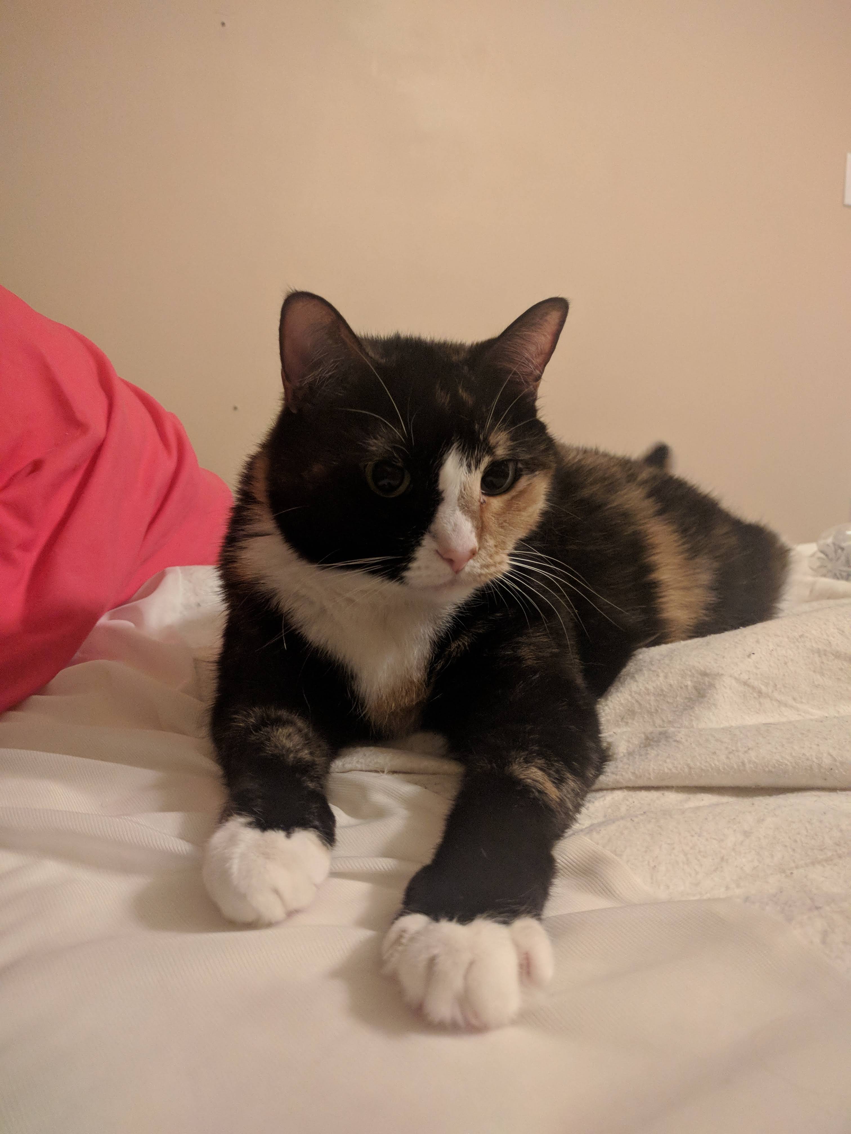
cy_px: 567
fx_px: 852
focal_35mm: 26
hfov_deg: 53.1
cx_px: 426
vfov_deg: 67.3
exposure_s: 1/24.4
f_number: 2
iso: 1063
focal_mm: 4.67
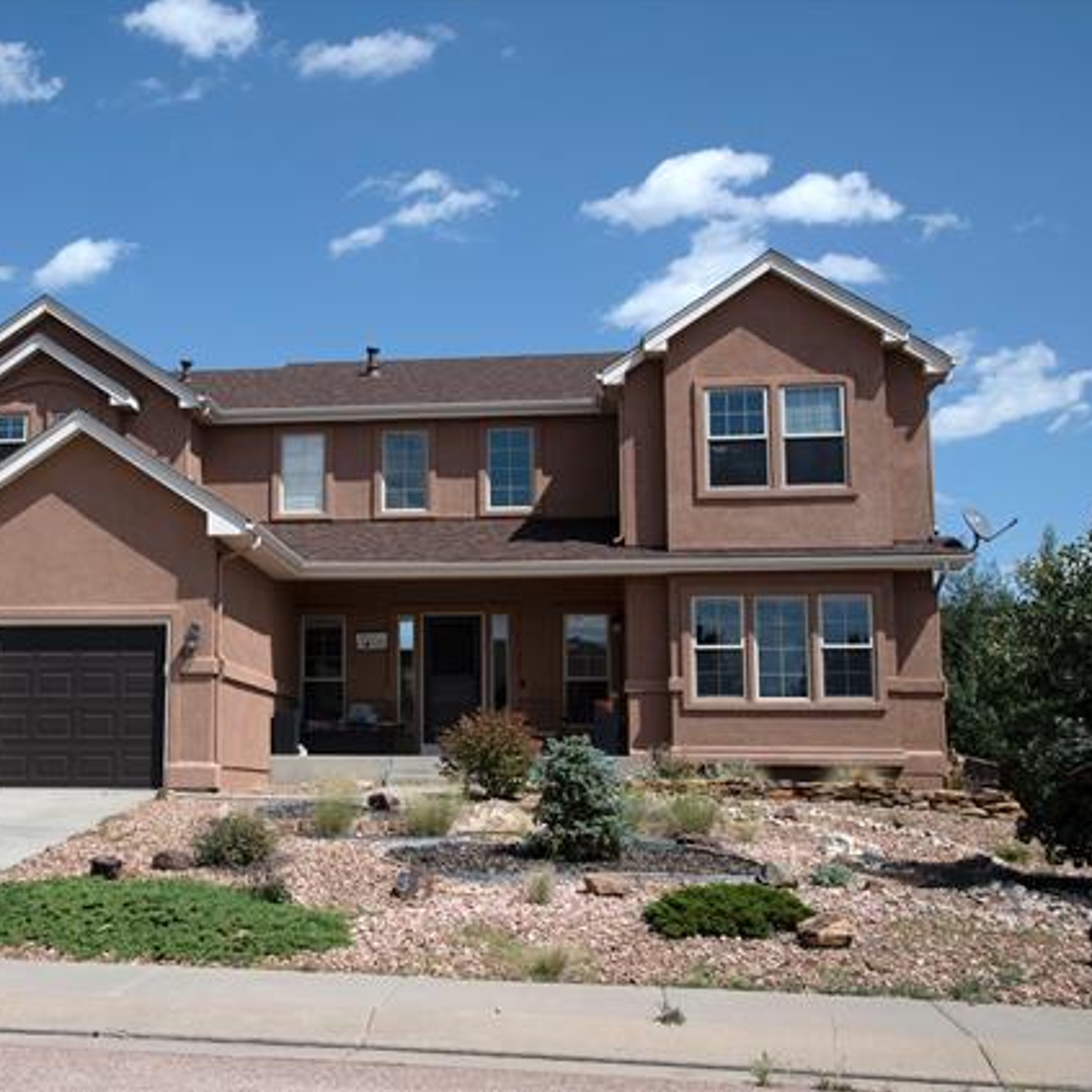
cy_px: 545
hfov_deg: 36.9
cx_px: 315
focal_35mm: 45
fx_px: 1606
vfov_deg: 37.6
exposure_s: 1/640
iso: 200
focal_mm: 35
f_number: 11
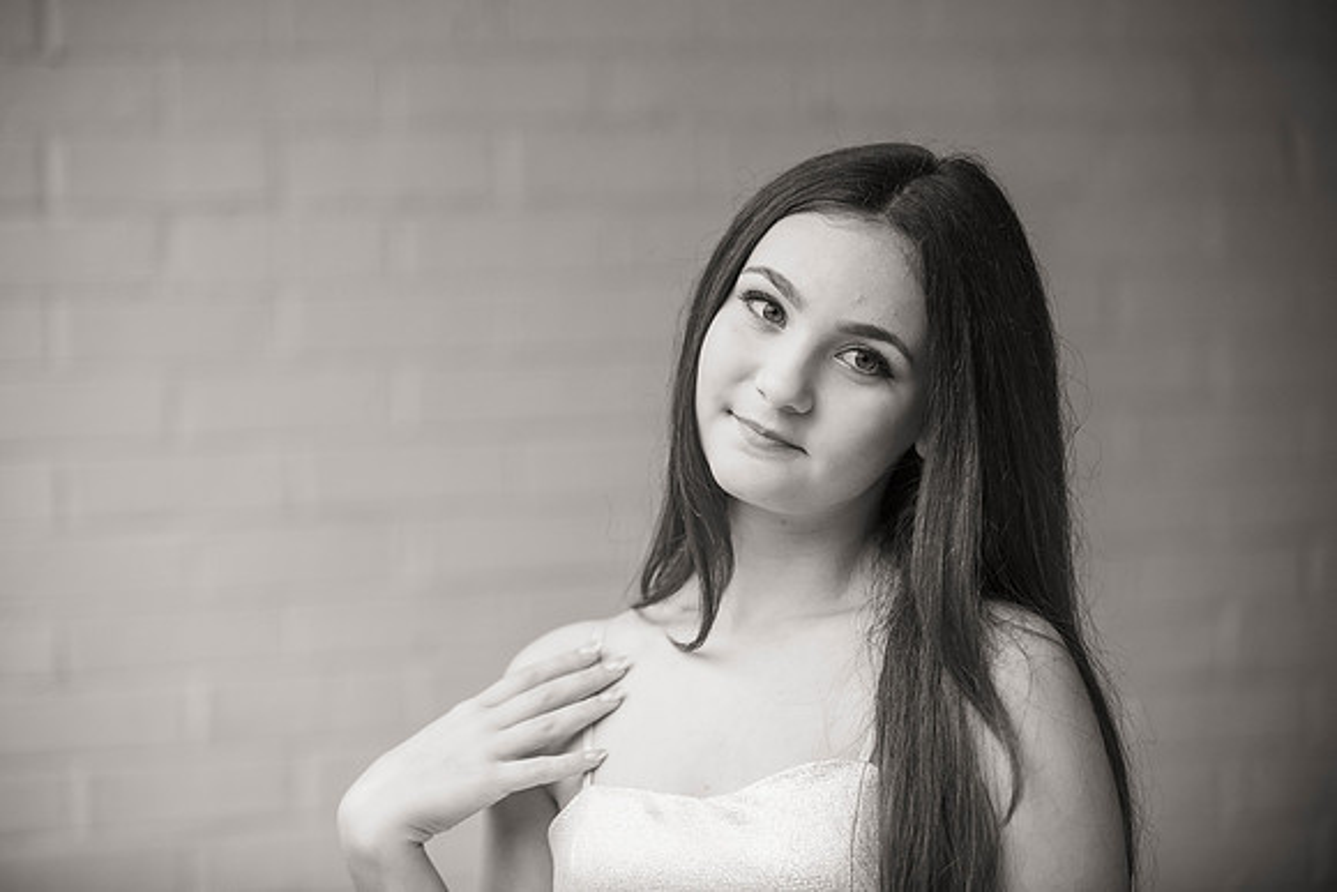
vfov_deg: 11.8
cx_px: 633
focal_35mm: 116
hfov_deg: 17.7
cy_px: 422
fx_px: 4304
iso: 640
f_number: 2.8
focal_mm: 110
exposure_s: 1/1000
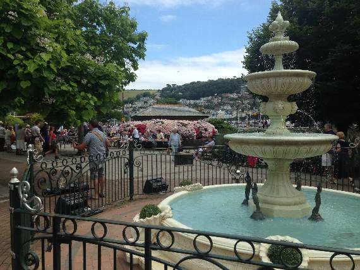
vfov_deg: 42.9
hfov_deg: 55.4
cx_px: 180
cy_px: 135
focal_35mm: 33
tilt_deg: -1.9
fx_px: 343
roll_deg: +0.6
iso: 50
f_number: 2.4
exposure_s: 1/1506
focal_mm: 4.12
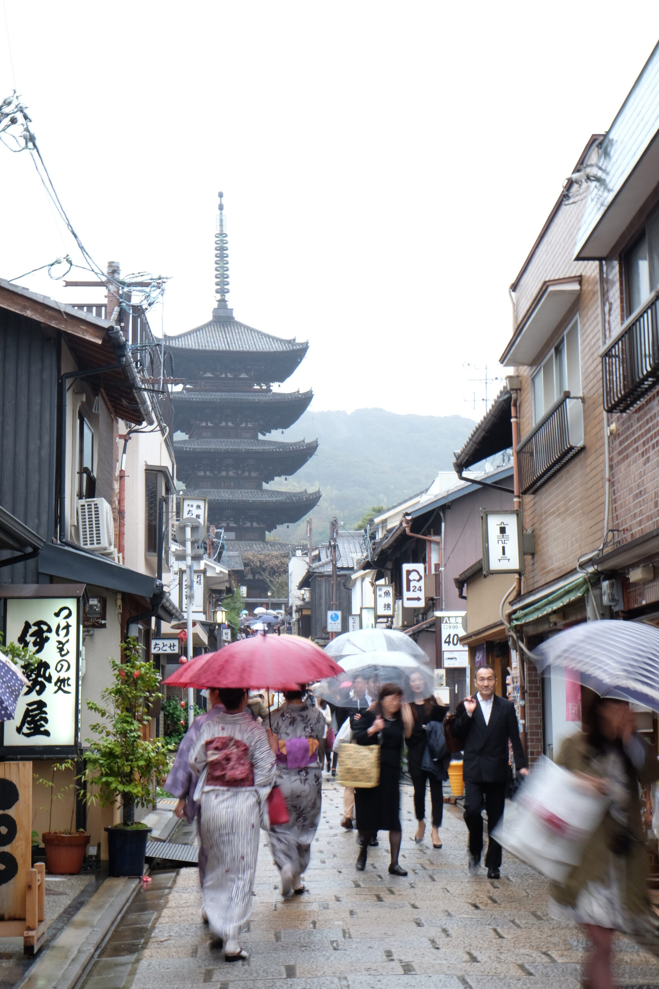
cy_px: 494
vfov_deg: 35.6
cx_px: 330
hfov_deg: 24.2
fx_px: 1537
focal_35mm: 56
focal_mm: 37.4
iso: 800
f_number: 14
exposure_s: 1/8
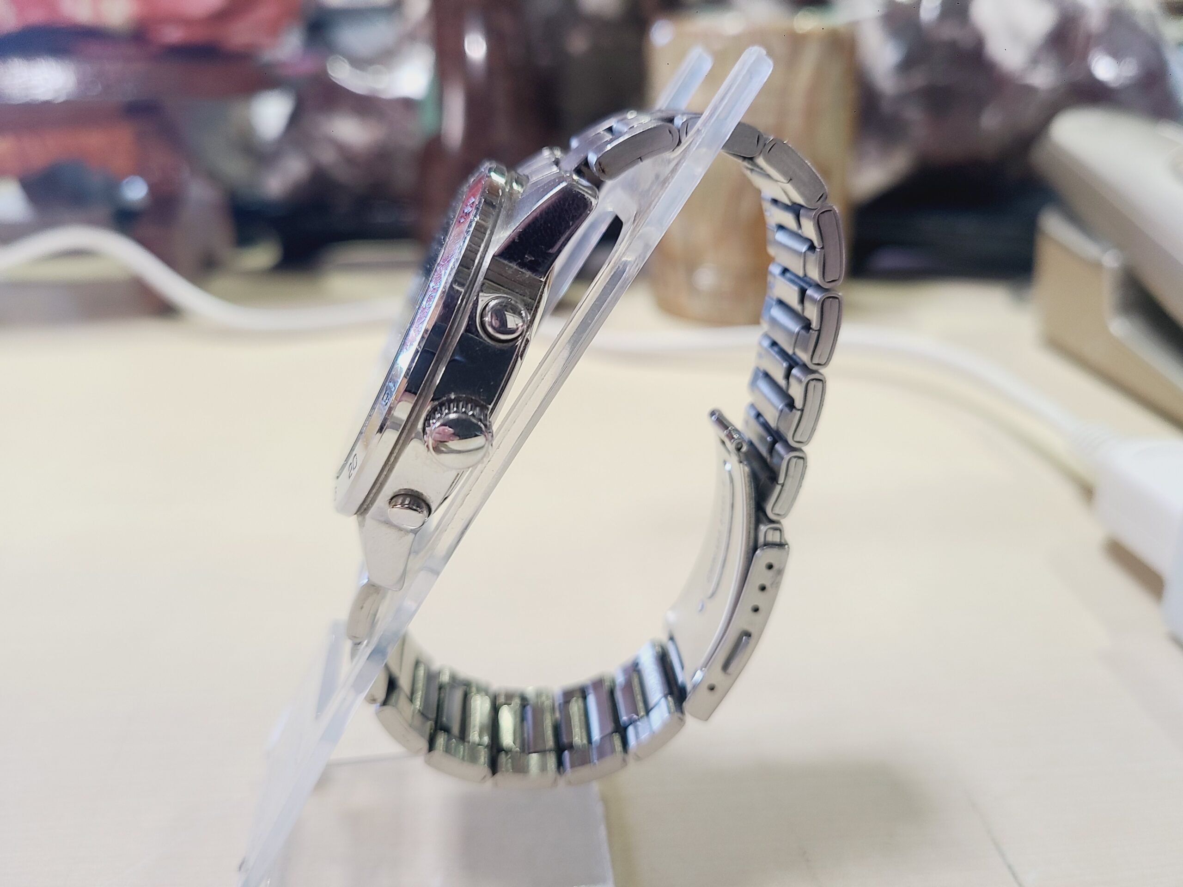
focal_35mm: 26
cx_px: 592
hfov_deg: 67.3
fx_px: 889
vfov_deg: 53.1
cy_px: 444
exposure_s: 1/50
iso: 100
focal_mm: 5.4
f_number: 1.8
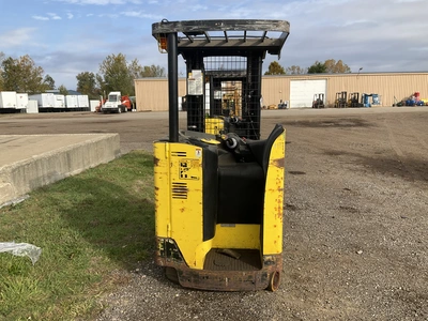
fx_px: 359
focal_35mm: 29
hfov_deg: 61.7
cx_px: 214
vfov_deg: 48.2
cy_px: 160
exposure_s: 1/1626
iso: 25
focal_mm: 3
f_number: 1.8
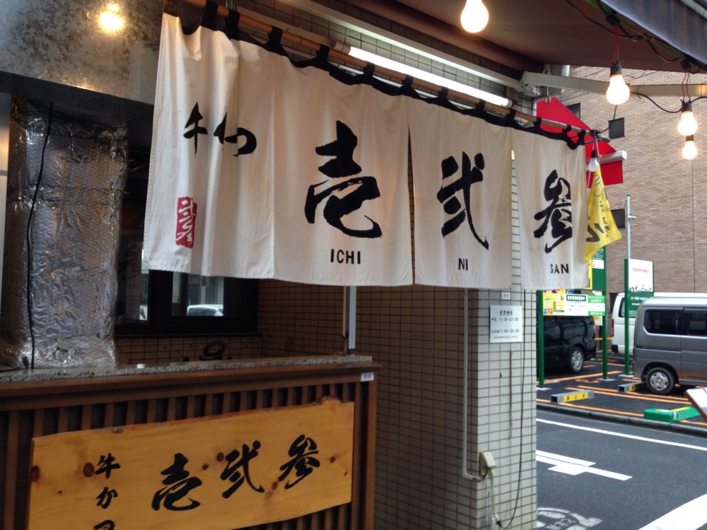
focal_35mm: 33
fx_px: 674
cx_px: 354
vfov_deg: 42.9
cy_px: 265
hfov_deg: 55.4
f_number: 2.4
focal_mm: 4.12
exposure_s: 1/120
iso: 80
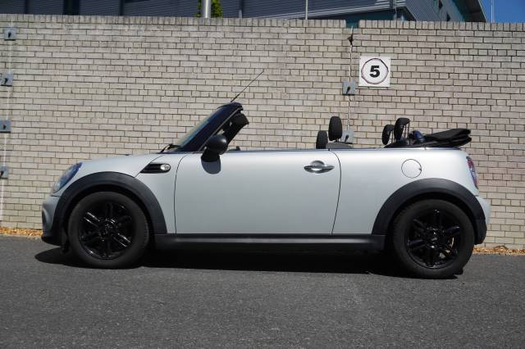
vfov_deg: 33.0
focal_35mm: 40
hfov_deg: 47.9
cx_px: 262
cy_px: 174
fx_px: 590
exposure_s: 1/320
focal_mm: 27
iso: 100
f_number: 6.3
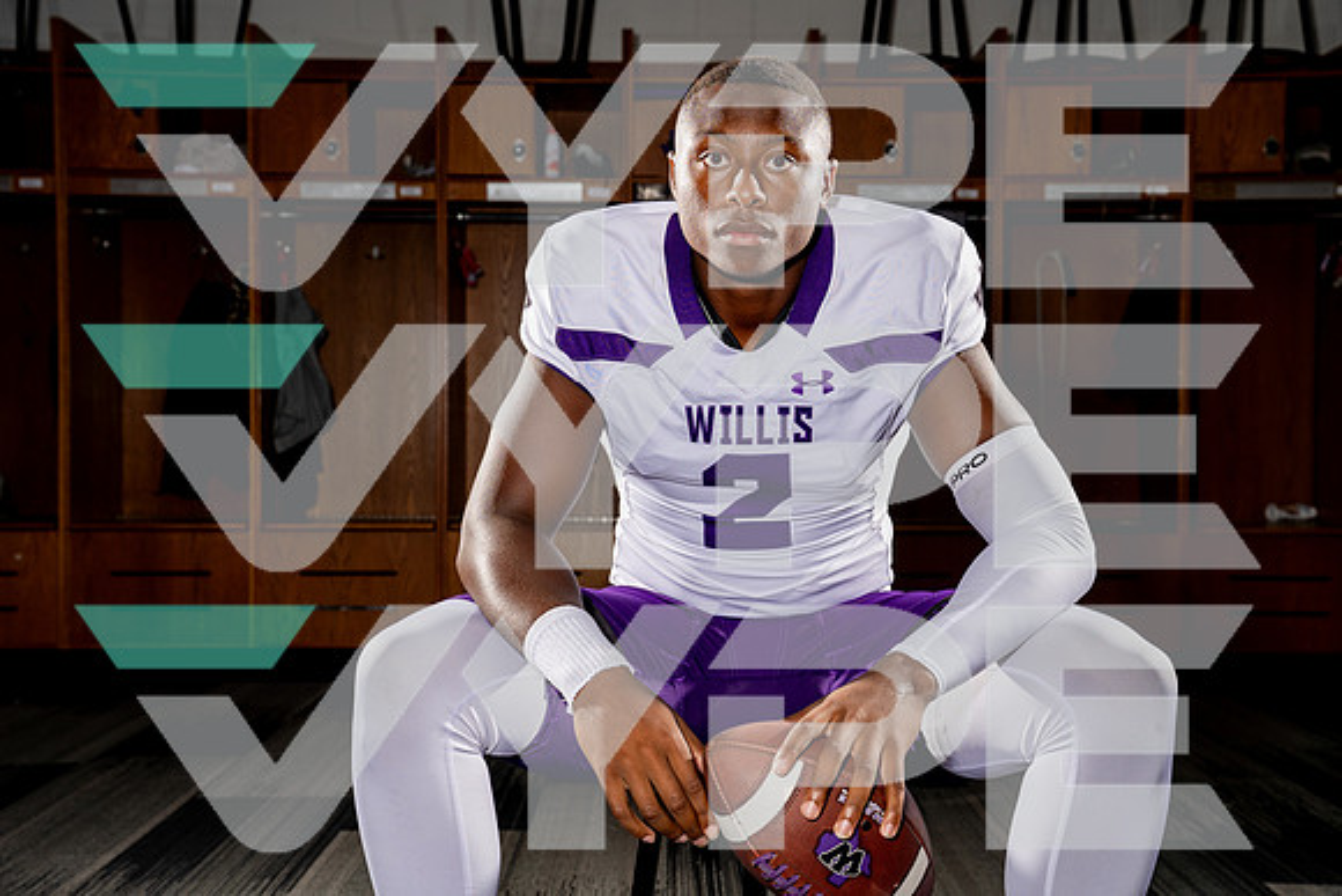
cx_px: 671
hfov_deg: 39.6
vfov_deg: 27.0
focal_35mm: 50
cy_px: 448
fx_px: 1864
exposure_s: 1/250
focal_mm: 50
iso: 100
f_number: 5.6
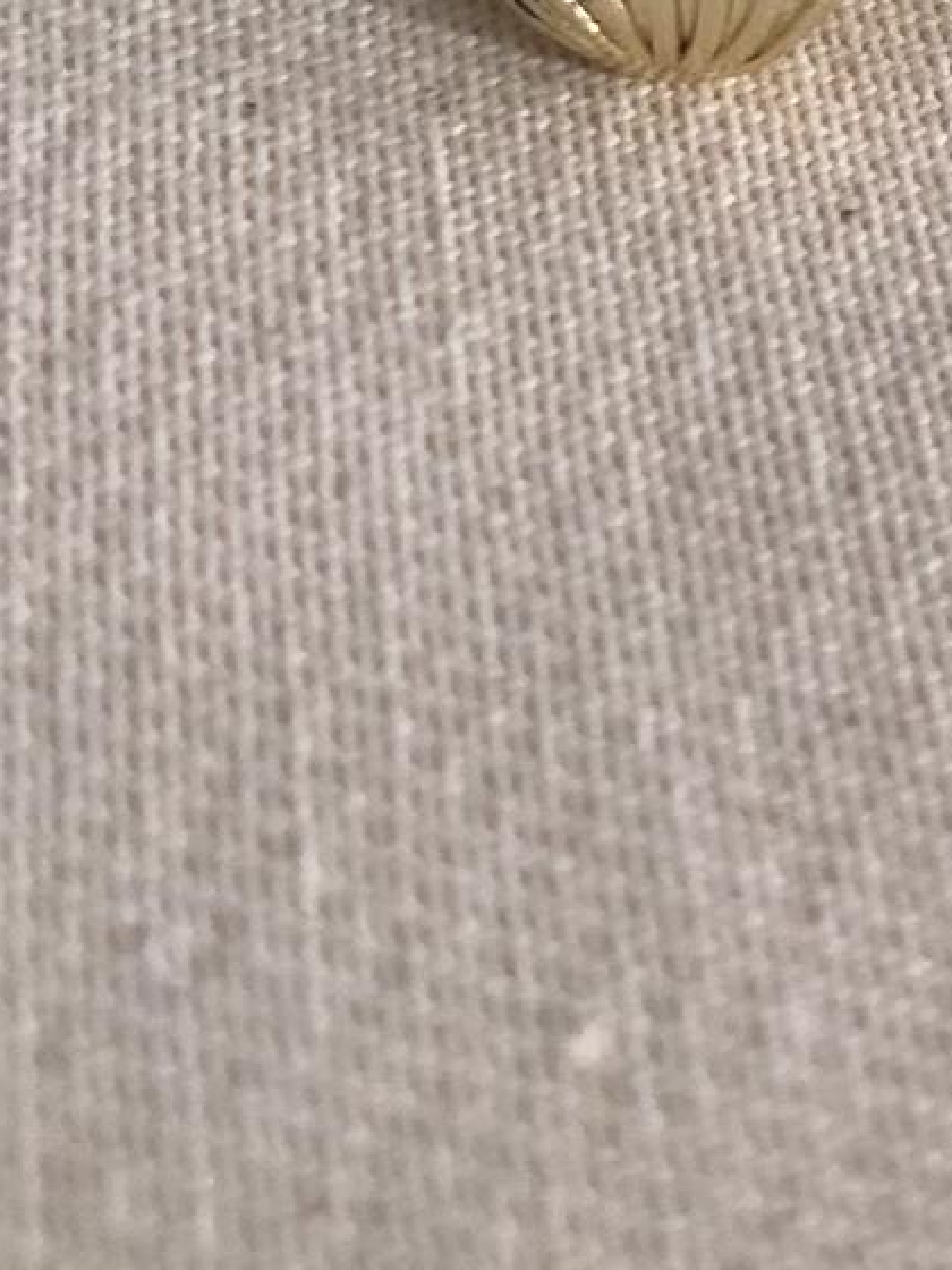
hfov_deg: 17.6
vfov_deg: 22.9
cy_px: -145
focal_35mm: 80
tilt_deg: -49.2
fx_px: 2934
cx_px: 1131
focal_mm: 3.99
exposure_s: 1/15
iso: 50
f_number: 1.8
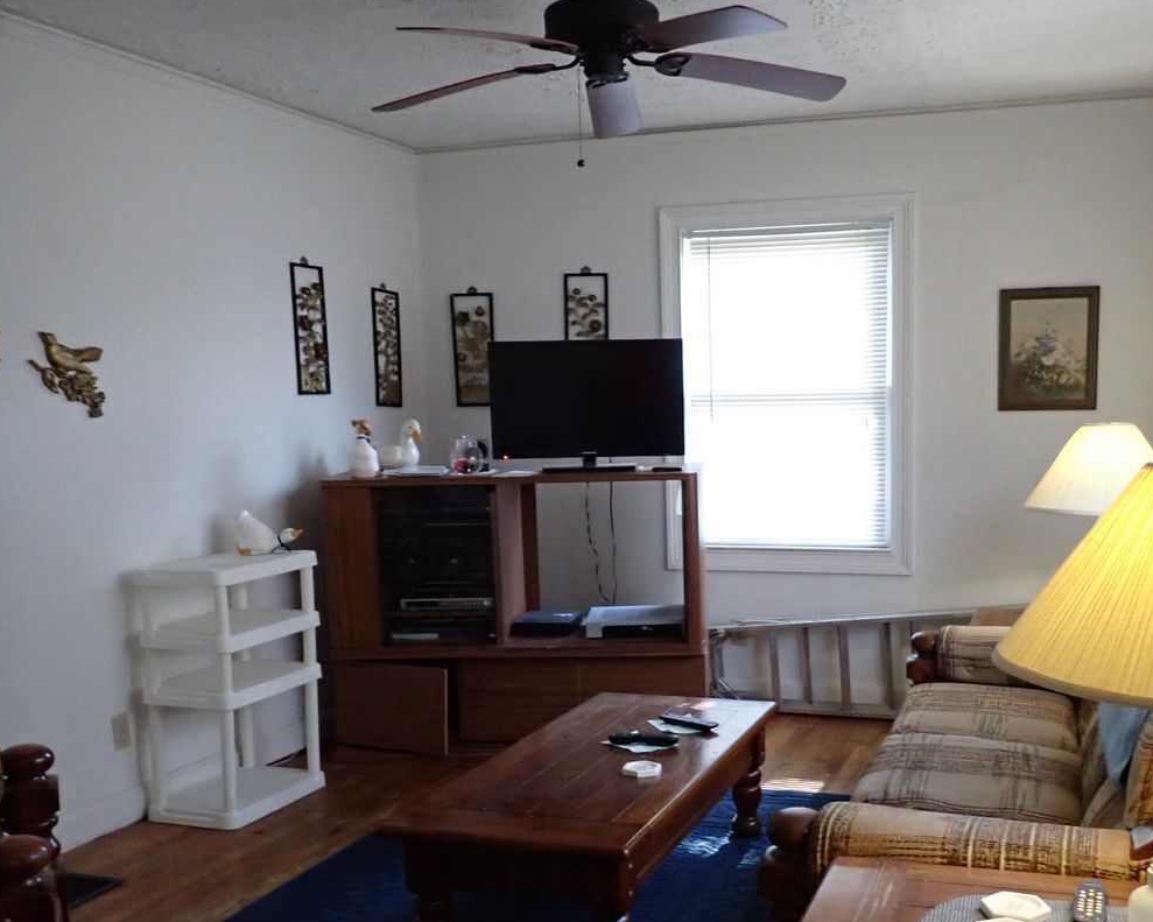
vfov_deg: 39.9
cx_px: 680
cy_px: 578
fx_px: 1262
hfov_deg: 48.8
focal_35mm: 37
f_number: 2
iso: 640
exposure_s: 1/125
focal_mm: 4.5
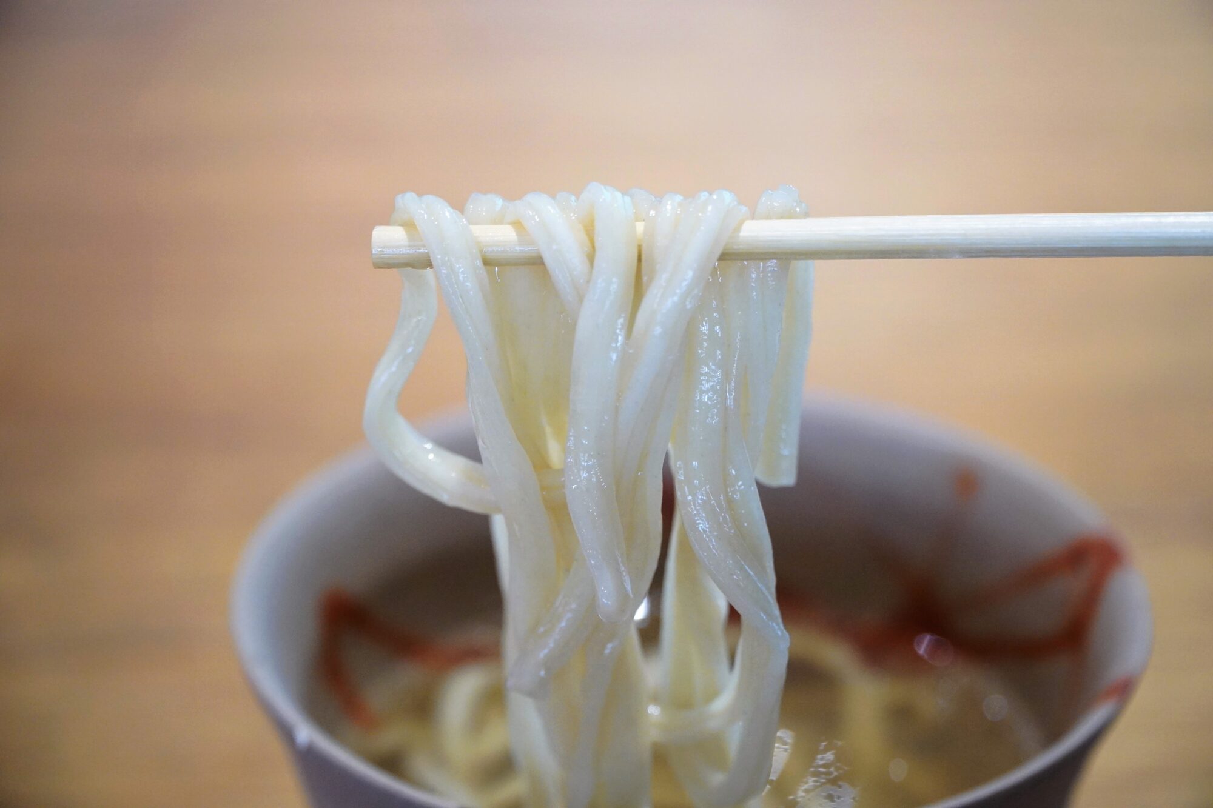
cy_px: 404
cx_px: 606
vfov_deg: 13.0
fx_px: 3537
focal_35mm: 105
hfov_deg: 19.5
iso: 2000
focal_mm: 70
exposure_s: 1/125
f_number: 4
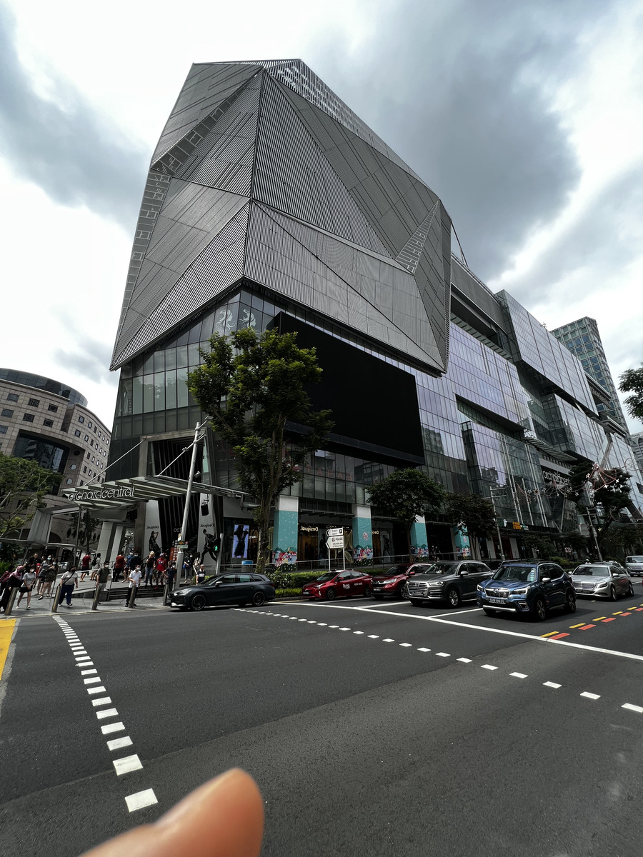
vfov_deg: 106.2
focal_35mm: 13
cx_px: 322
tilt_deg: +20.3
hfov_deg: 89.9
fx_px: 322
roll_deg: +2.0
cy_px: 428
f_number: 1.8
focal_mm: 1.57
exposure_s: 1/389
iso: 32
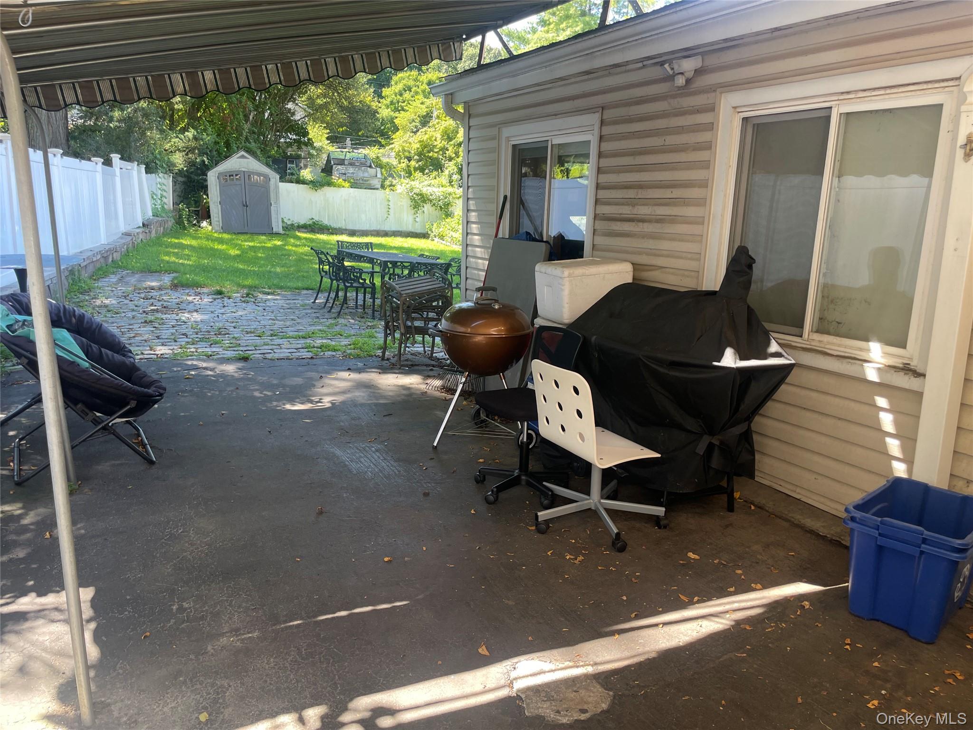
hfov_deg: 67.3
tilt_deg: -11.8
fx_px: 731
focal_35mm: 26
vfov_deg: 53.1
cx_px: 486
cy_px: 365
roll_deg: -0.4
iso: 40
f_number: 1.6
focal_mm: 4.2
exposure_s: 1/121
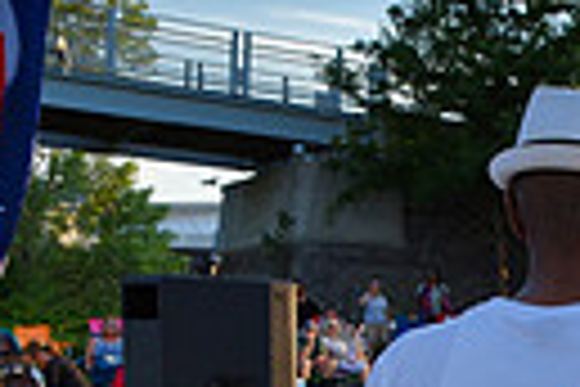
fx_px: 1740
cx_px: 1142
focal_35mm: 108
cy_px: 641
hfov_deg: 15.4
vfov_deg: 11.9
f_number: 7.1
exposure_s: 1/200
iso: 200
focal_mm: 24
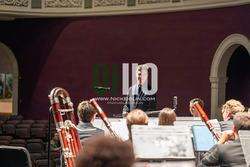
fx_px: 833
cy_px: 84
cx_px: 125
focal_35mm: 120
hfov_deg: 17.1
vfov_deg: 11.4
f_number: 2.8
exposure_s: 1/640
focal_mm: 120
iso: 12800
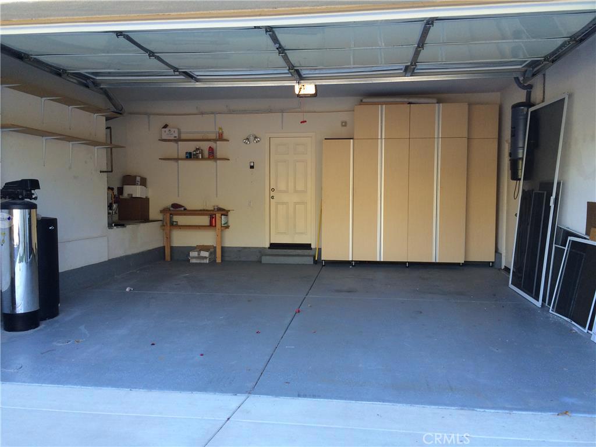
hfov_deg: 61.7
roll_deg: +0.1
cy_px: 224
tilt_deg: -3.9
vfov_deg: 48.2
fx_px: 499
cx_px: 298
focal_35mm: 29
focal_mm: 4.15
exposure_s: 1/120
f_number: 2.2
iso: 50
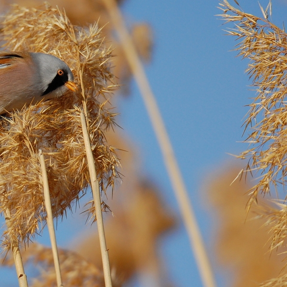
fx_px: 7204
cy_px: 144
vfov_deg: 2.3
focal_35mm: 768
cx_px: 73
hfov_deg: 2.3
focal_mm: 400
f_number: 6.3
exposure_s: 1/2000
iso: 400
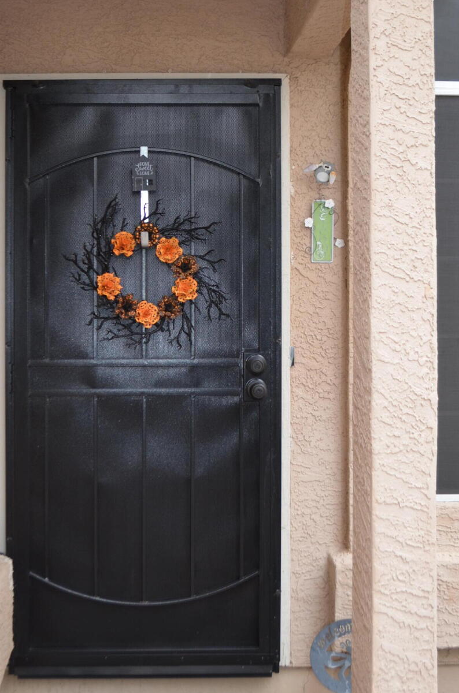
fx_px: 961
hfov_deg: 26.8
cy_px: 290
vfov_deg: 39.6
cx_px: 175
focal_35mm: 50
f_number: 3.8
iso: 220
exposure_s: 1/125
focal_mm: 20
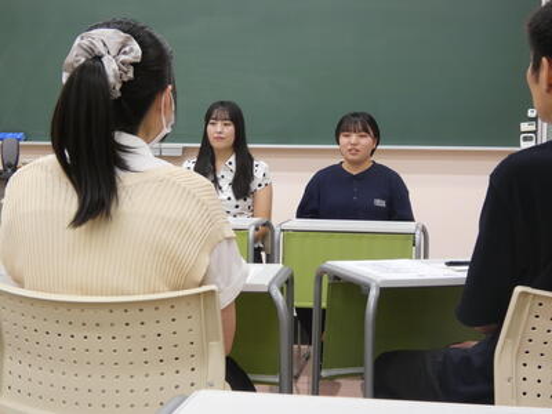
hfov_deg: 36.2
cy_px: 207
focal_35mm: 53
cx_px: 276
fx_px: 845
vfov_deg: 27.5
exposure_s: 1/80
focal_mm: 9.5
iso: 320
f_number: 3.9
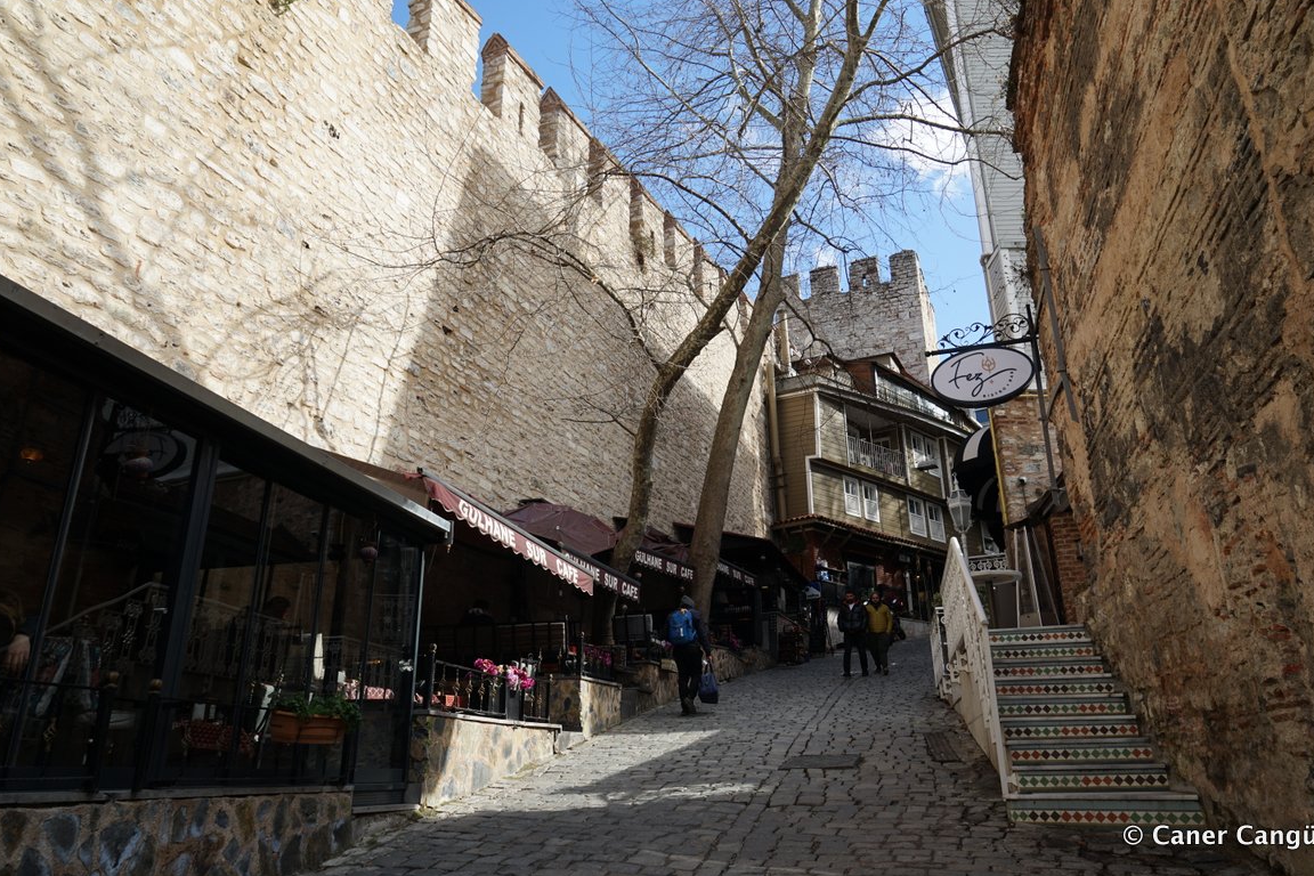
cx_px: 674
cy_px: 422
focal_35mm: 25
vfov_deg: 51.3
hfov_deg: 71.5
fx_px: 912
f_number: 8
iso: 100
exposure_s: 1/125
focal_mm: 24
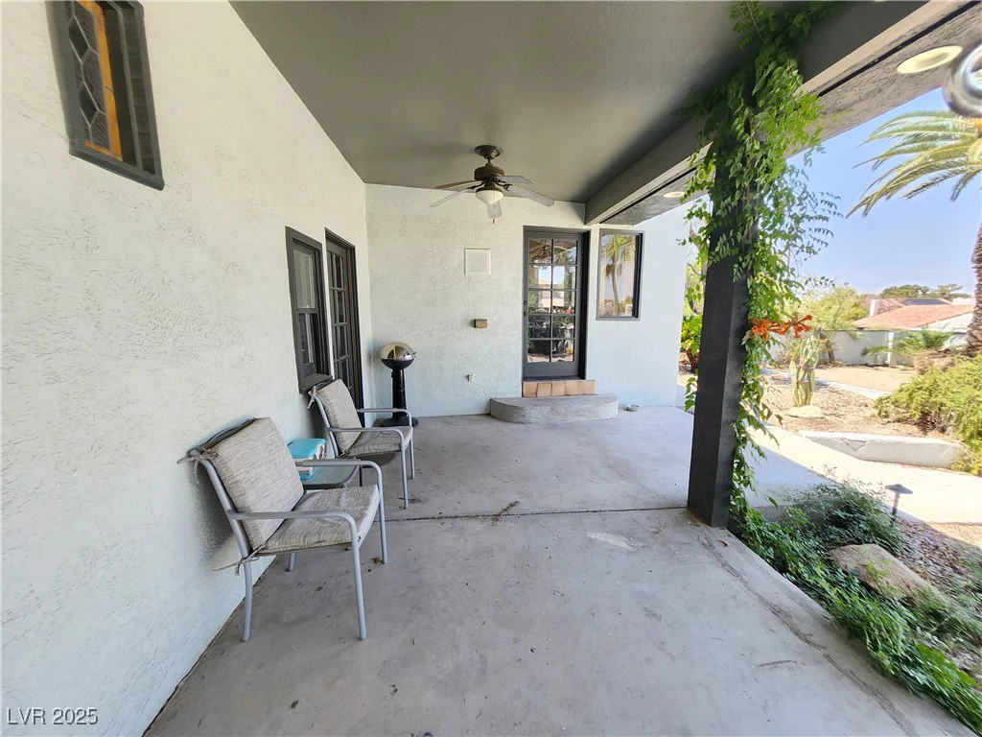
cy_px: 368
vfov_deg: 89.9
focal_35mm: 13
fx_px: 369
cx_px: 491
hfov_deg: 106.2
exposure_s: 1/120
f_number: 2.2
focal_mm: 1.74
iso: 40
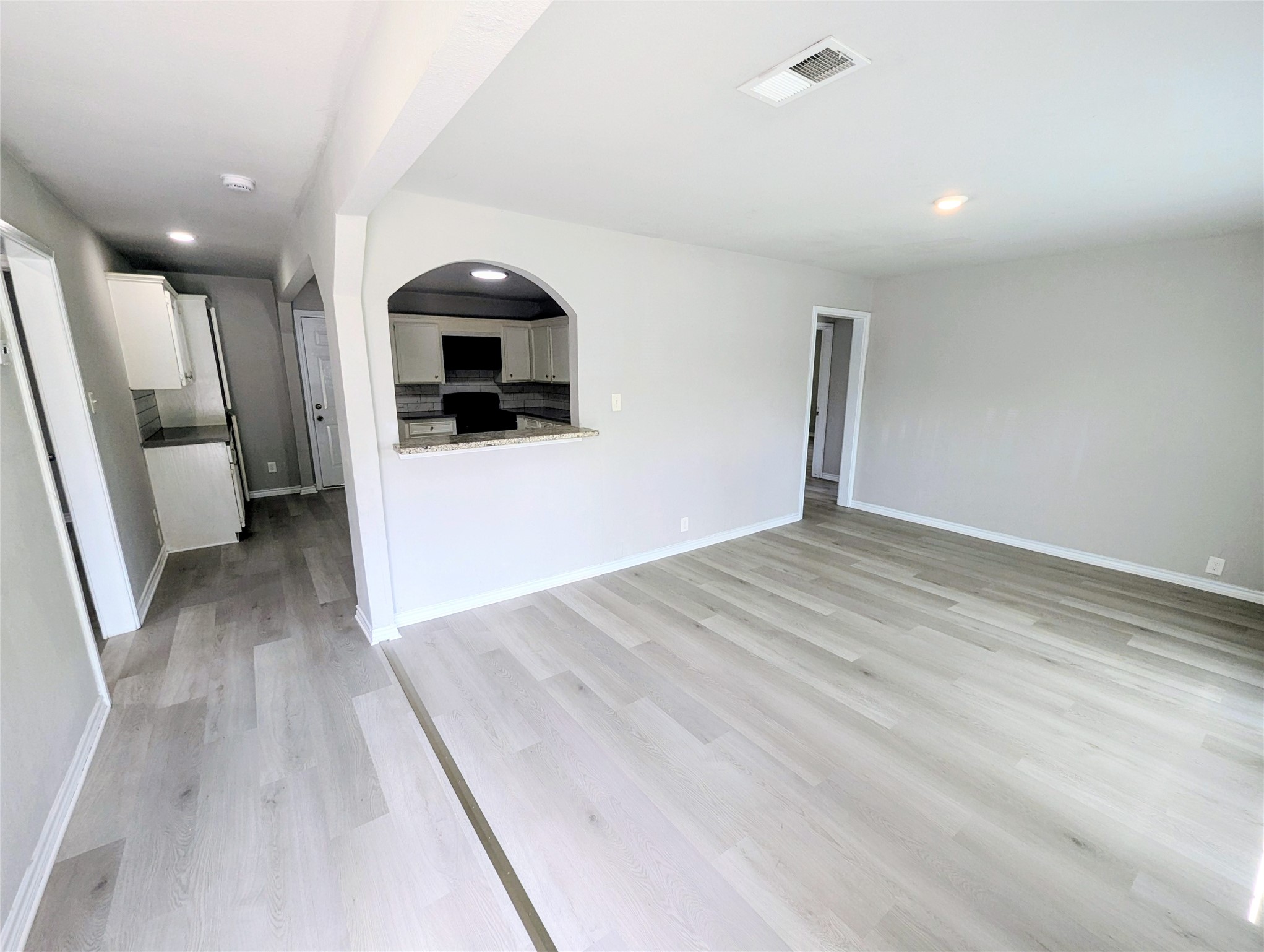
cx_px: 632
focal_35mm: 13
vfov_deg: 90.1
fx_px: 475
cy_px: 476
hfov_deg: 106.1
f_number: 2.2
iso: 60
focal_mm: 1.95
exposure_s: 1/60
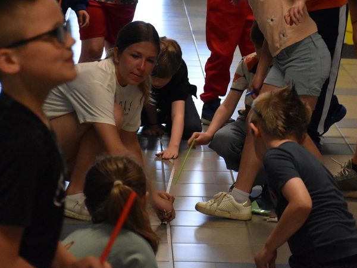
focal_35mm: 197
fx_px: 2032
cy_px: 69
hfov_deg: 10.0
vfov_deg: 7.5
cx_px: 219
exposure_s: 1/320
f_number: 5.3
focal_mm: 80
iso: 5000
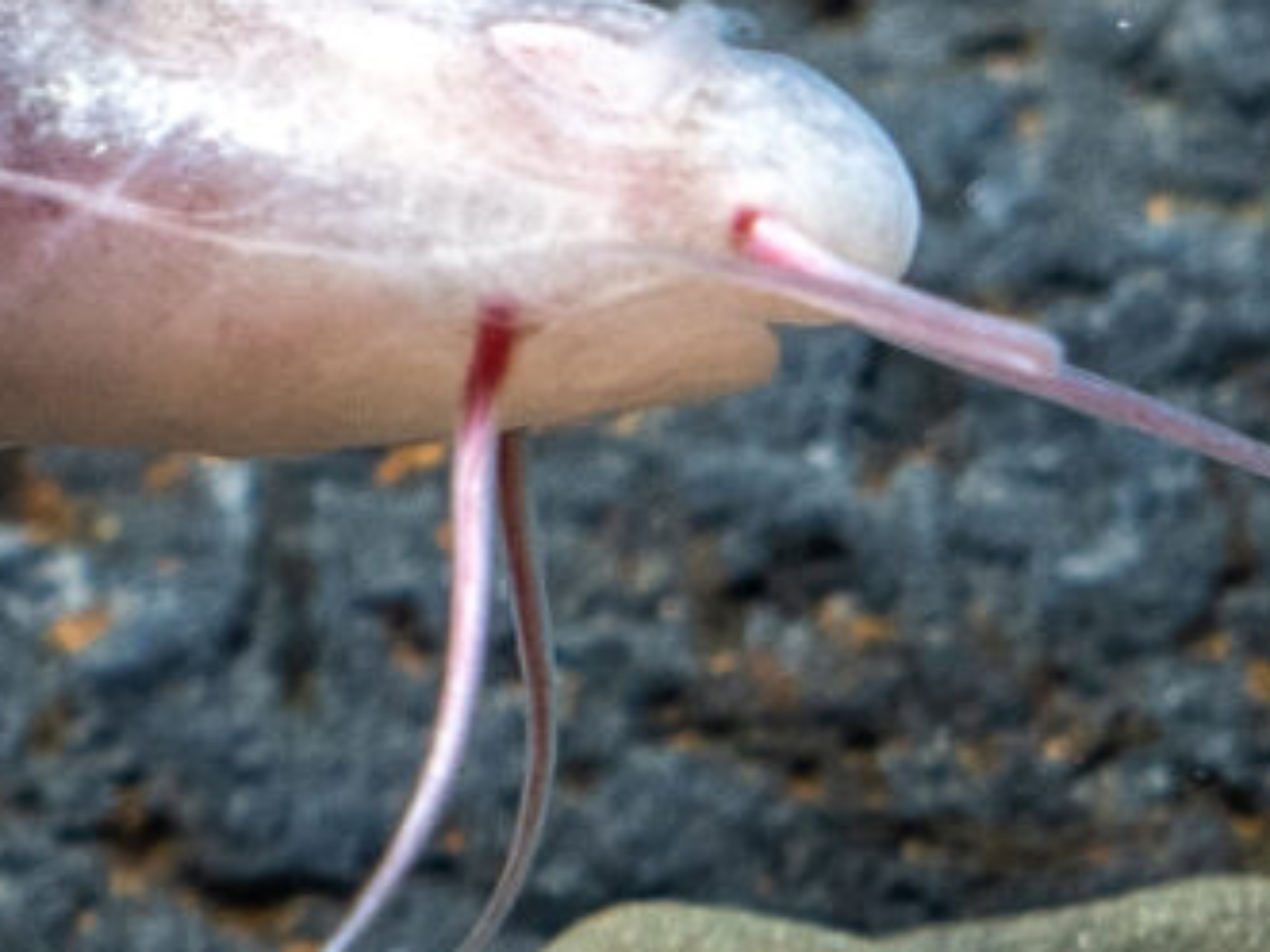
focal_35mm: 696
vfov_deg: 2.1
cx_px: -2943
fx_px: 25526
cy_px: -679
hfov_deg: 2.8
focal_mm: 45
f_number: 4
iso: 200
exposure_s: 1/250
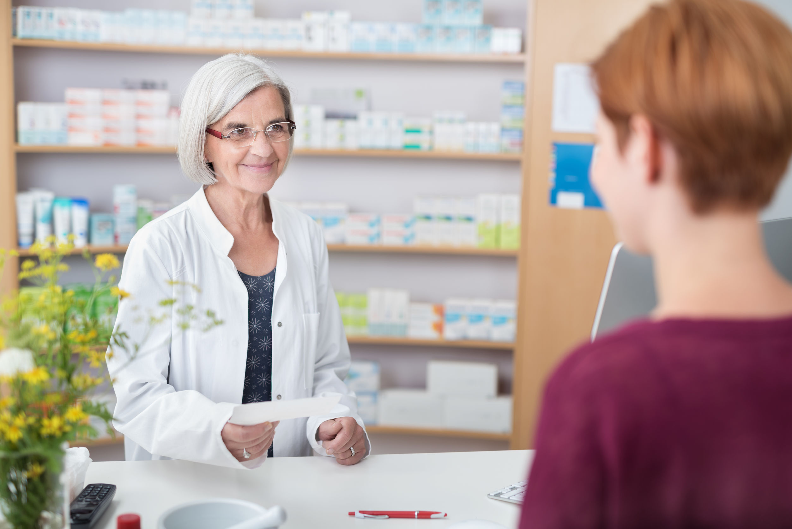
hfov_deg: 39.6
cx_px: 396
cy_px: 264
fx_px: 1100
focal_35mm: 50
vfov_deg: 27.0
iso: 64
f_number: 2.2
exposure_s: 1/200
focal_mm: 50
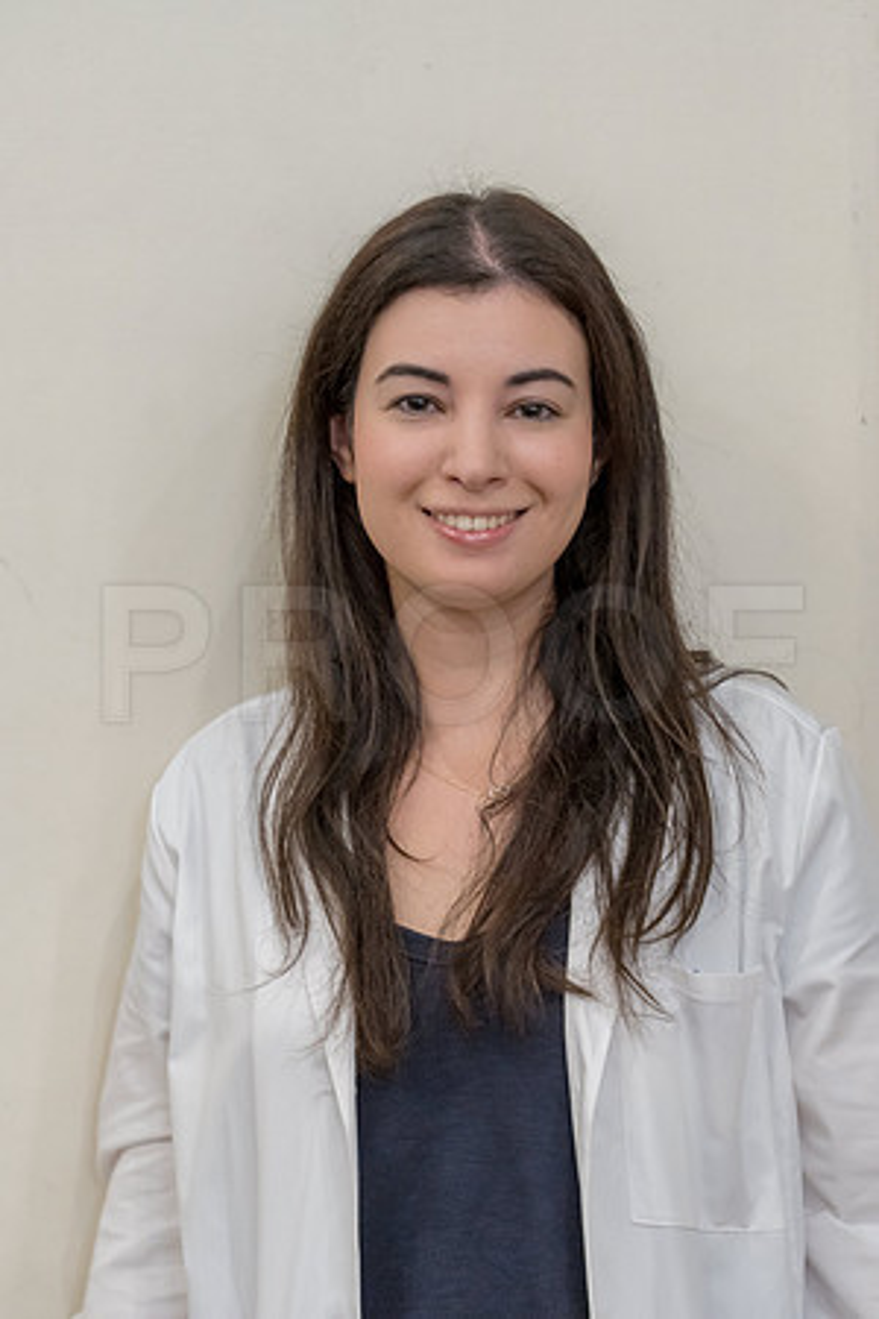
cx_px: 440
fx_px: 6592
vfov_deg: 11.4
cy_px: 660
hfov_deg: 7.6
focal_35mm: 180
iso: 5000
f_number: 4
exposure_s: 1/80
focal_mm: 180
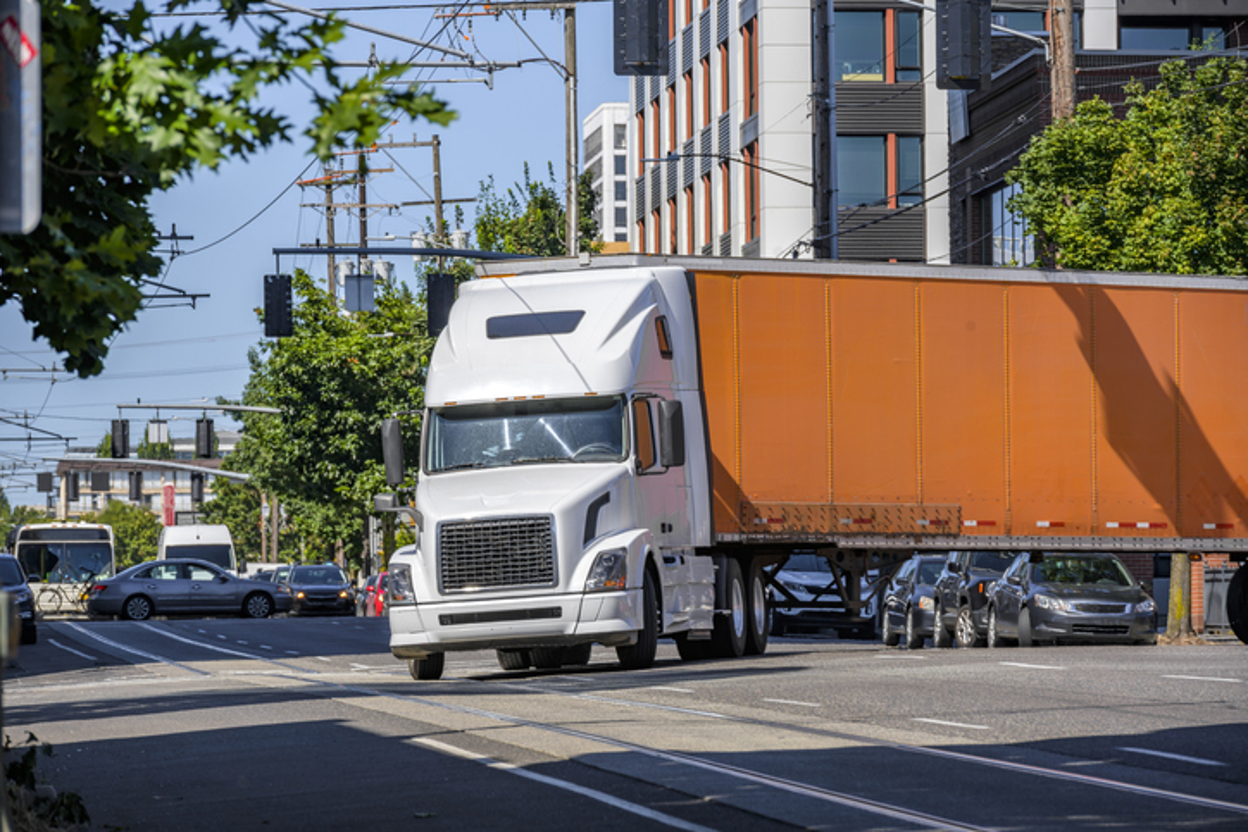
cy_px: 416
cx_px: 624
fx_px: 6934
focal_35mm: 200
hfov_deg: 10.3
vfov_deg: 6.9
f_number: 10
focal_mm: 200
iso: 64
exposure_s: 1/160
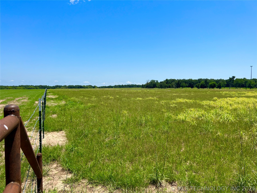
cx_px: 128
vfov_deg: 53.1
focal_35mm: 26
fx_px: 193
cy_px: 96
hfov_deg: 67.3
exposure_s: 1/5076
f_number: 1.5
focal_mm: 5.7
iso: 50
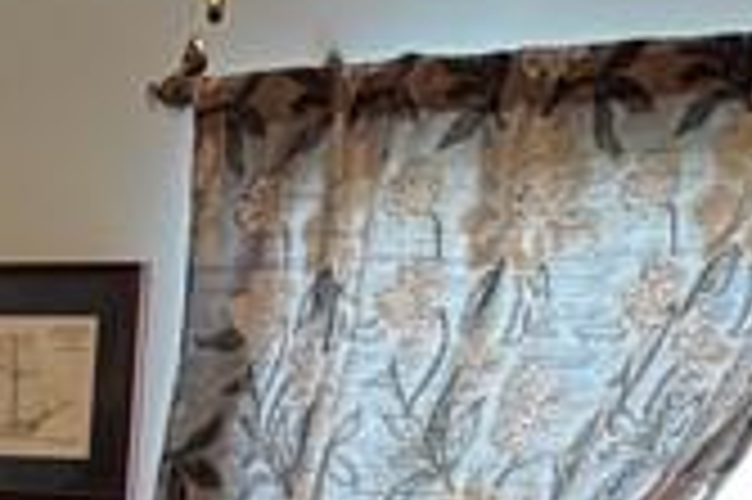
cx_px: -270
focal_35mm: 153
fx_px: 3193
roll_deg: -2.1
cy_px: 941
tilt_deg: -6.5
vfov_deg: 8.6
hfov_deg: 12.9
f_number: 1.78
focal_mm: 6.76
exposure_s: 1/60
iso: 640
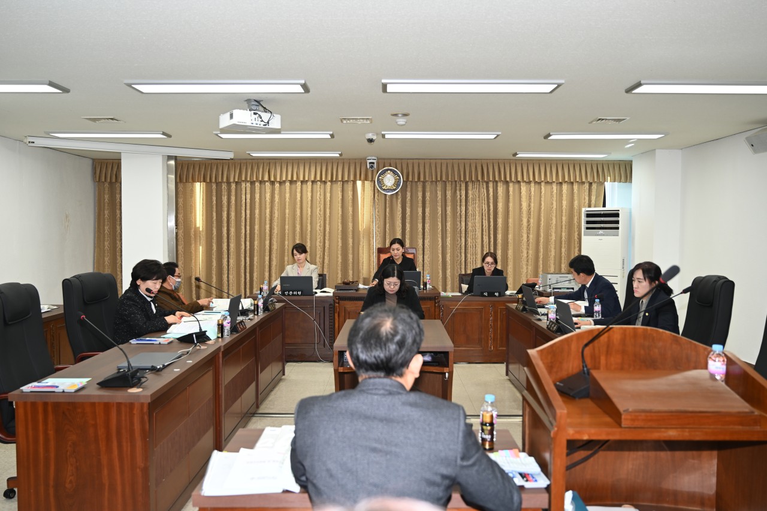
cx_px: 384
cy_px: 256
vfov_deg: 42.3
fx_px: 660
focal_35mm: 31
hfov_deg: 60.3
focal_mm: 31
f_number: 4
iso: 400
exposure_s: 1/60
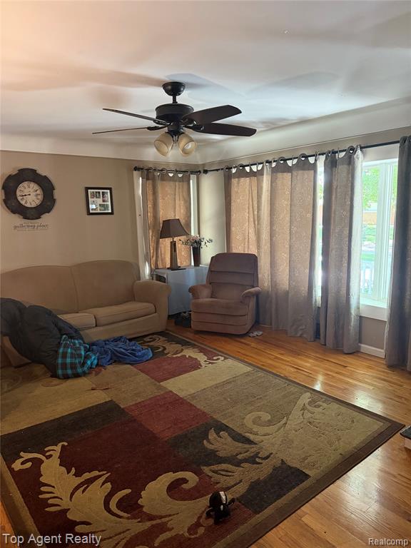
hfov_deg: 56.8
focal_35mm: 24
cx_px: 206
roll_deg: +1.1
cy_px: 274
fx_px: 380
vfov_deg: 71.6
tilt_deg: -10.0
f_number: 1.78
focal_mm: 6.76
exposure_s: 1/60
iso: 800
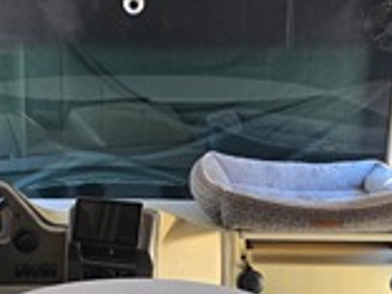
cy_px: 168
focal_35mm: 59
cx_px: 116
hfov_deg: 32.3
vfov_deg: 24.8
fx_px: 668
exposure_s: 1/60
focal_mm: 5.4
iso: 250
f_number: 1.8
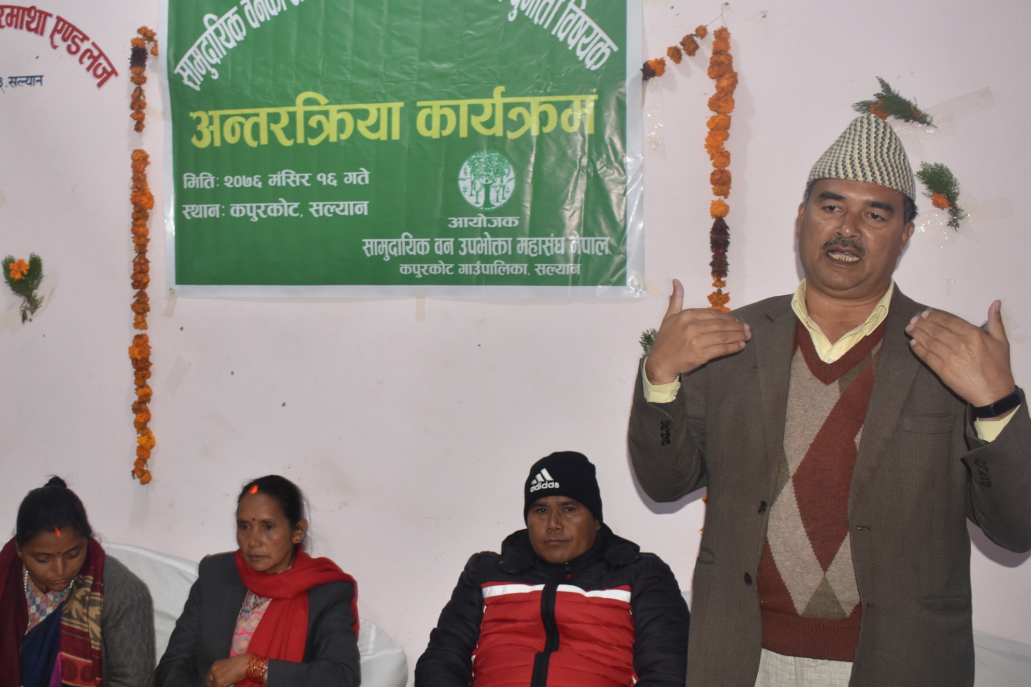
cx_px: 424
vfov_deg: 33.7
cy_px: 310
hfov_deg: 48.6
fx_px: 1135
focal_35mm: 40
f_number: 5.6
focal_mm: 21
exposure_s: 1/25
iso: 450
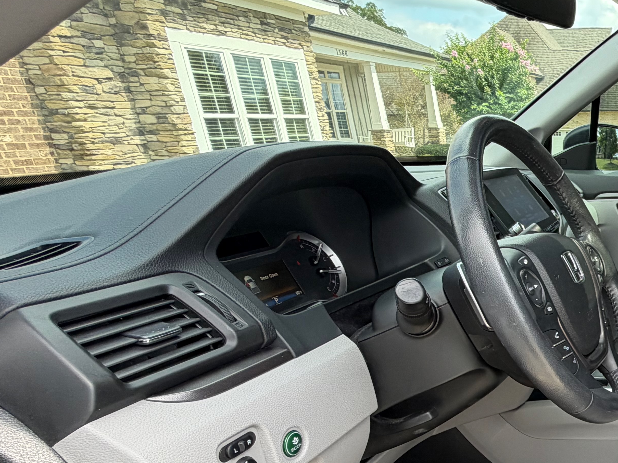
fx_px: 589
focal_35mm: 33
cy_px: 327
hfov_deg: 42.1
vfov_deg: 42.1
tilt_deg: -19.1
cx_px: 699
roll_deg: +1.3
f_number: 2.2
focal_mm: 2.22
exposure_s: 1/183
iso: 40
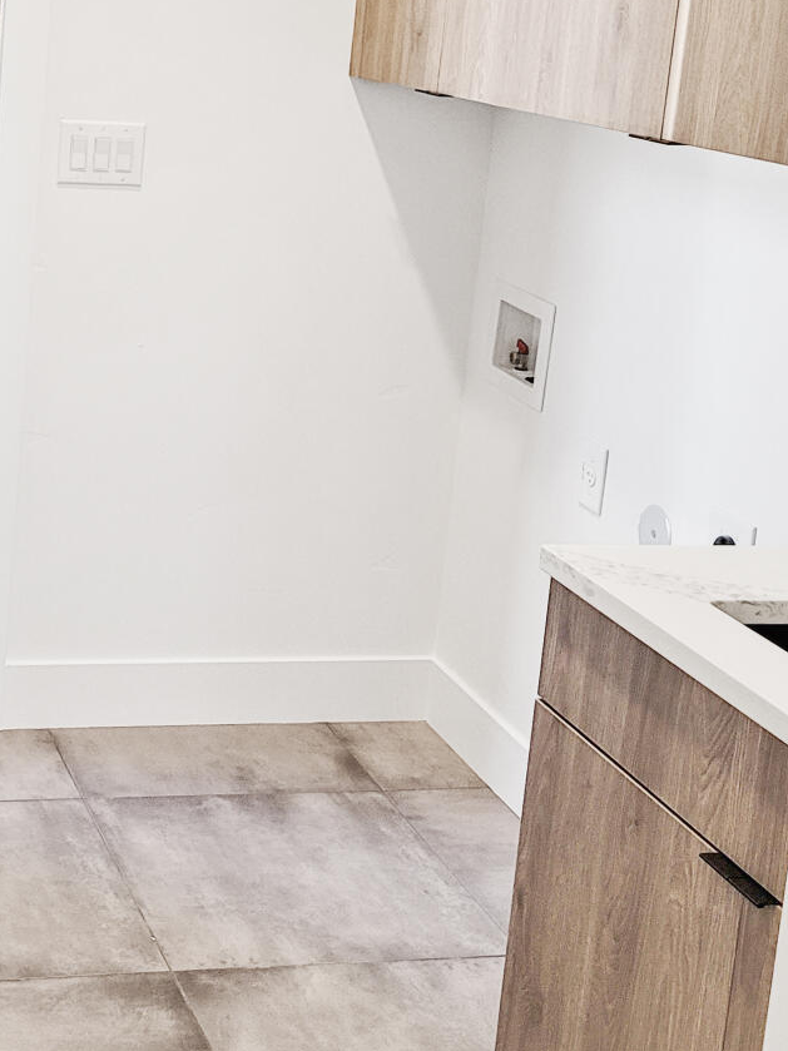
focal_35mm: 62
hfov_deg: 23.1
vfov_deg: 30.7
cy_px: 273
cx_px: 85
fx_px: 1882
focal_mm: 5.4
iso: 200
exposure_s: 1/120
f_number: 1.8
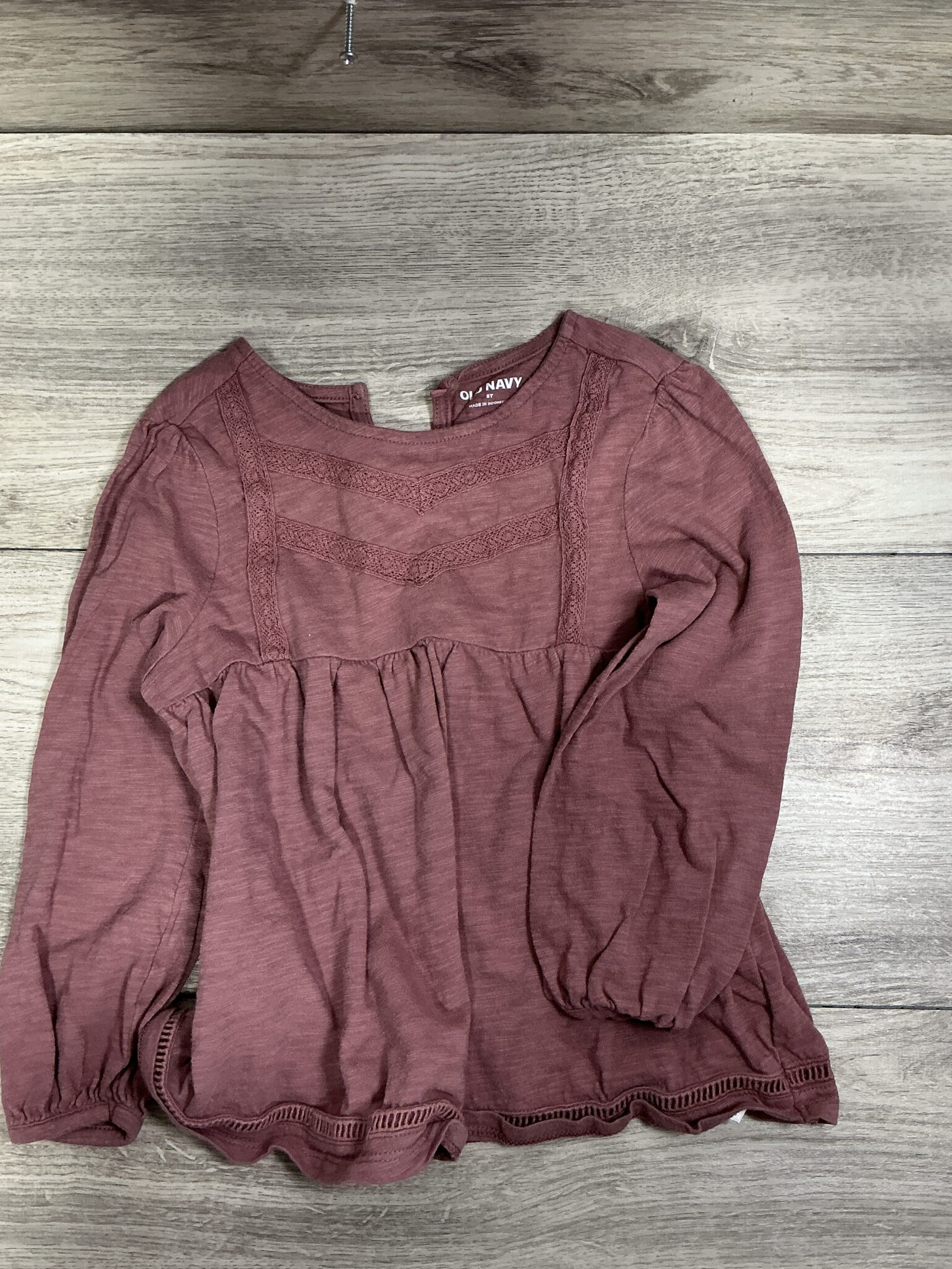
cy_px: 663
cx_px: 484
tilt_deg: -84.8
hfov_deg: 39.7
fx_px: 1320
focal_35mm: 36
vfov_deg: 51.3
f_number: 1.8
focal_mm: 3
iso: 64
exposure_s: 1/50
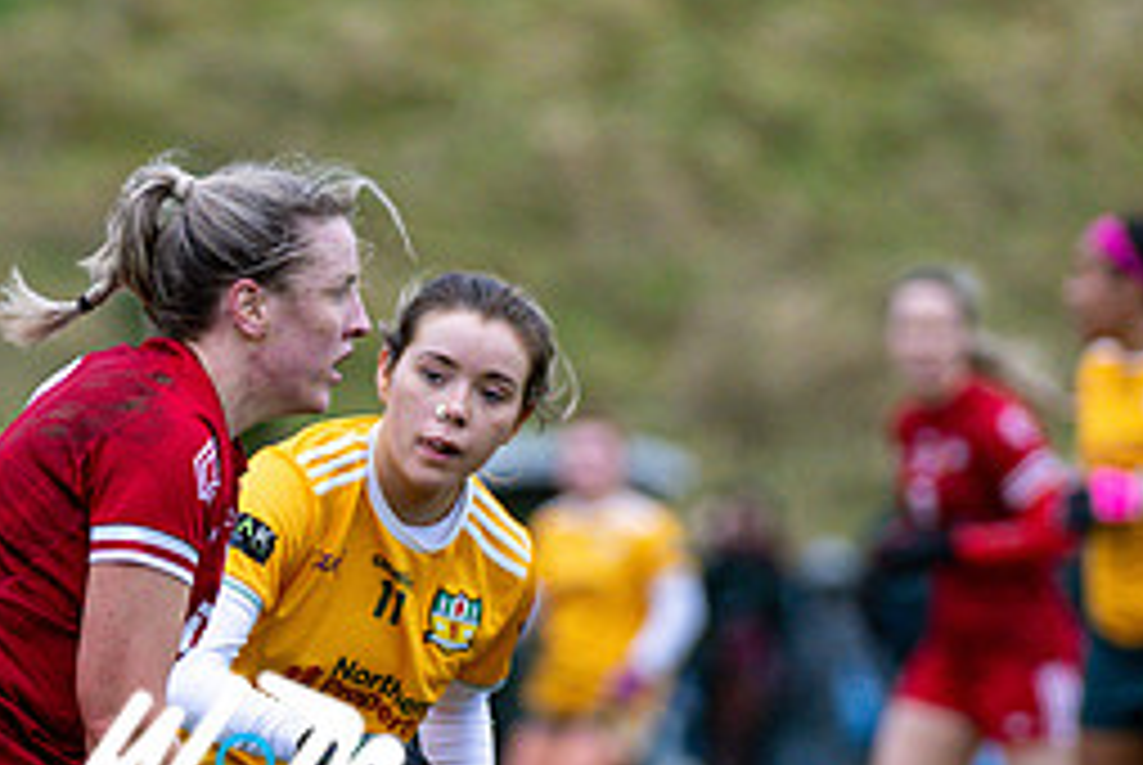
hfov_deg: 2.8
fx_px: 23426
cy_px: 749
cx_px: 206
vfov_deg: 1.9
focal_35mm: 737
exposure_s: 1/1000
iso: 1600
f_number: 2.8
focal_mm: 240
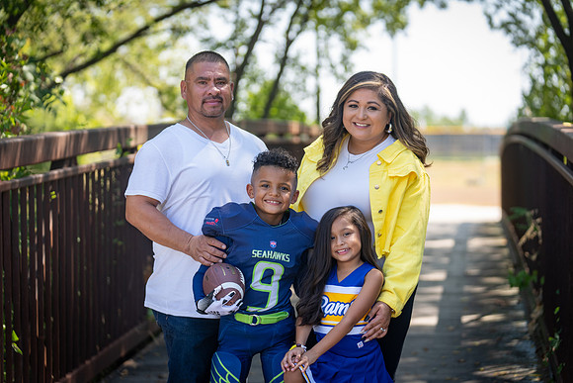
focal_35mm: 103
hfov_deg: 19.8
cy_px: 192
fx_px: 1640
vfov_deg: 13.3
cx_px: 286
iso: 100
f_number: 2.8
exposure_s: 1/320
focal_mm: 103
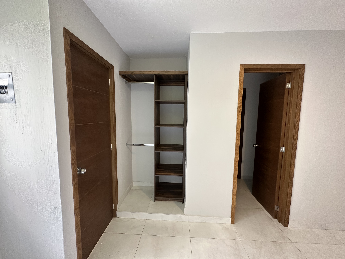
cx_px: 172
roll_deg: -0.9
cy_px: 130
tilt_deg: -5.8
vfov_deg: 85.7
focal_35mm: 14
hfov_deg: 102.1
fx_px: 140
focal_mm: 2.22
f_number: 2.2
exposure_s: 1/99
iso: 250
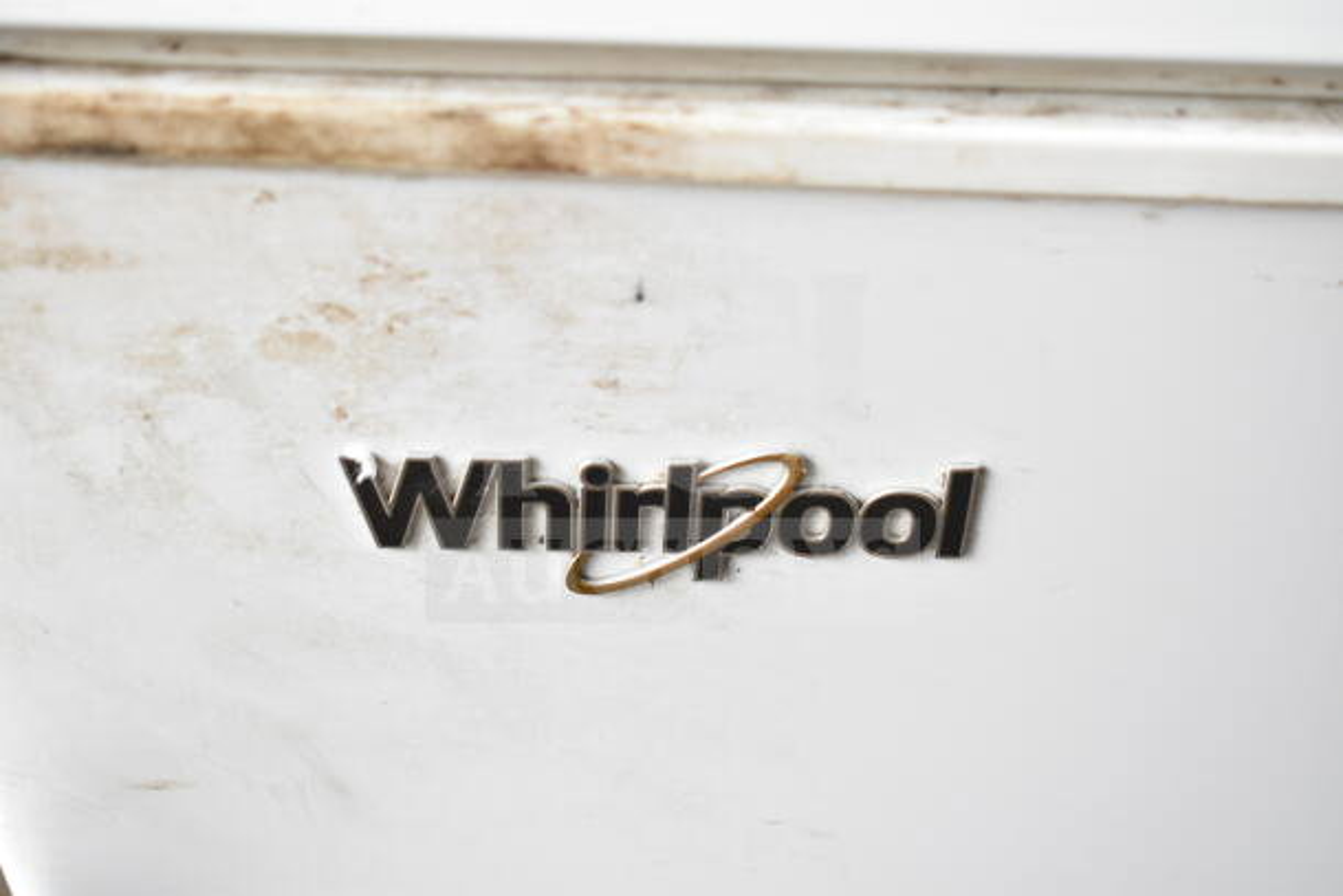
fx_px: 2239
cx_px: 672
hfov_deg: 33.4
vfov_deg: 22.6
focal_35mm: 60
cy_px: 448
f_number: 5.6
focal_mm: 40
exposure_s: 1/125
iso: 1600
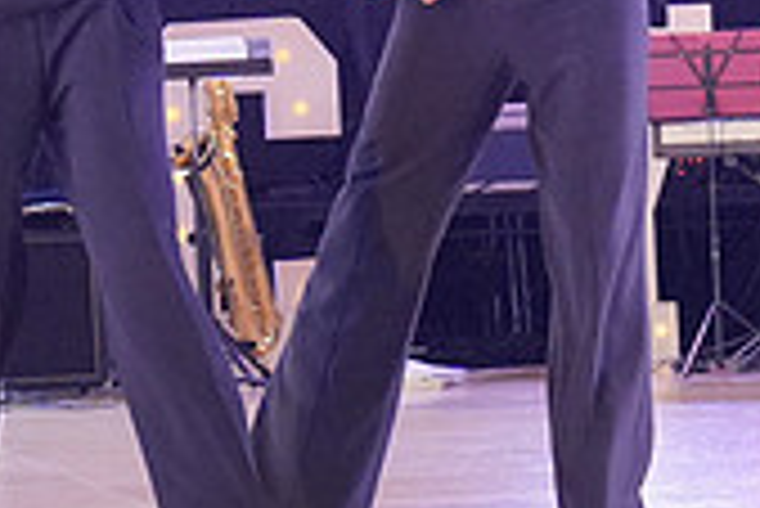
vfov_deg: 5.3
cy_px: -160
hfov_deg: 8.0
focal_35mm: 257
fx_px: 5430
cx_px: 283
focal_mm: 50
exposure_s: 1/500
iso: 4000
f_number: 4
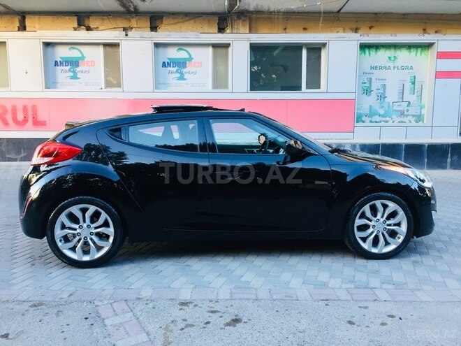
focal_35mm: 29
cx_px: 230
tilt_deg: -6.8
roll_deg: -1.6
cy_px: 173
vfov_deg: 48.2
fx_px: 386
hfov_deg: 61.7
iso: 80
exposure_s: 1/33
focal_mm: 4.15
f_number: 2.2
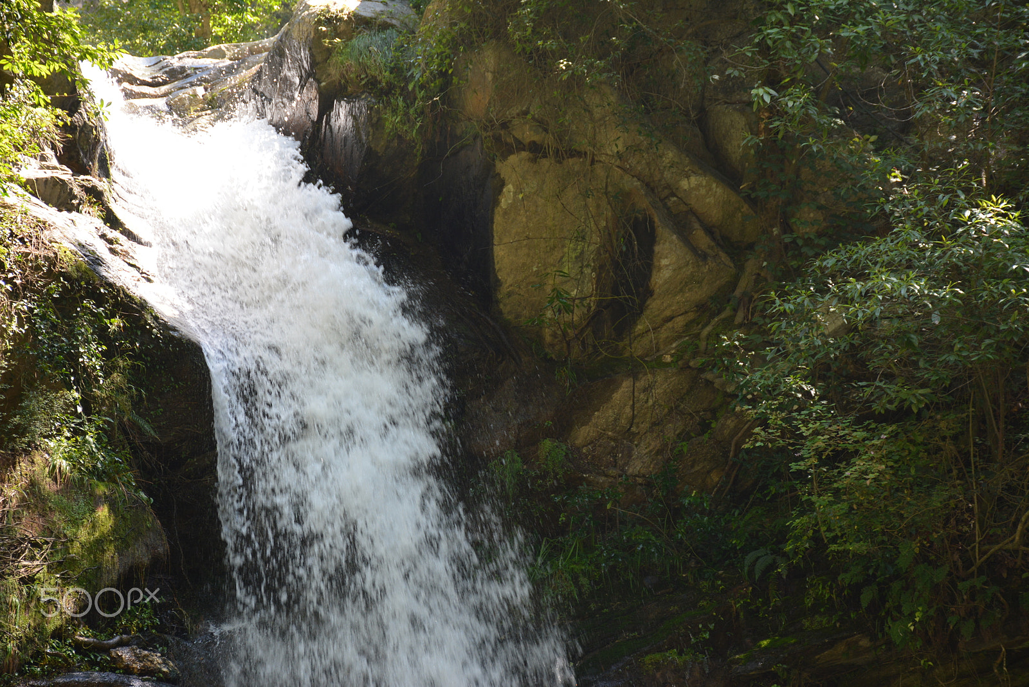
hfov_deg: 20.6
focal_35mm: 99
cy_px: 344
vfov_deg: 13.8
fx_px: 2831
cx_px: 514
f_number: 5
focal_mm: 66
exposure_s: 1/125
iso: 250
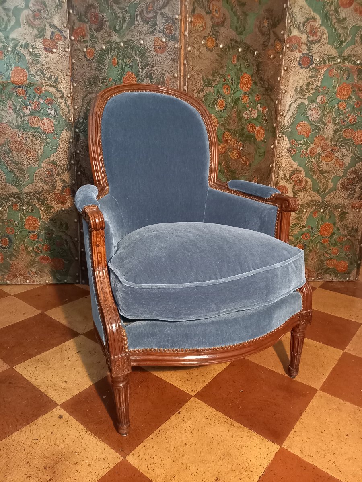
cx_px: 181
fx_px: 349
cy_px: 241
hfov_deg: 54.9
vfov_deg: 69.4
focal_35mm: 25
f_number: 1.8
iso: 1000
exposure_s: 1/25
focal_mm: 4.65
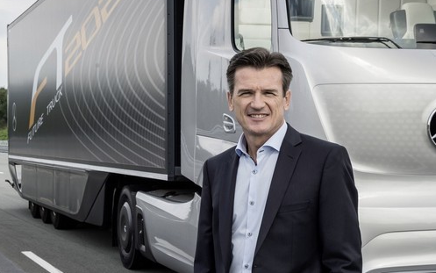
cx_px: 222
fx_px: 998
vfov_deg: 15.6
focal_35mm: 84
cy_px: 153
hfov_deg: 24.6
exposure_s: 1/125
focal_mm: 40
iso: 200
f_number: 13
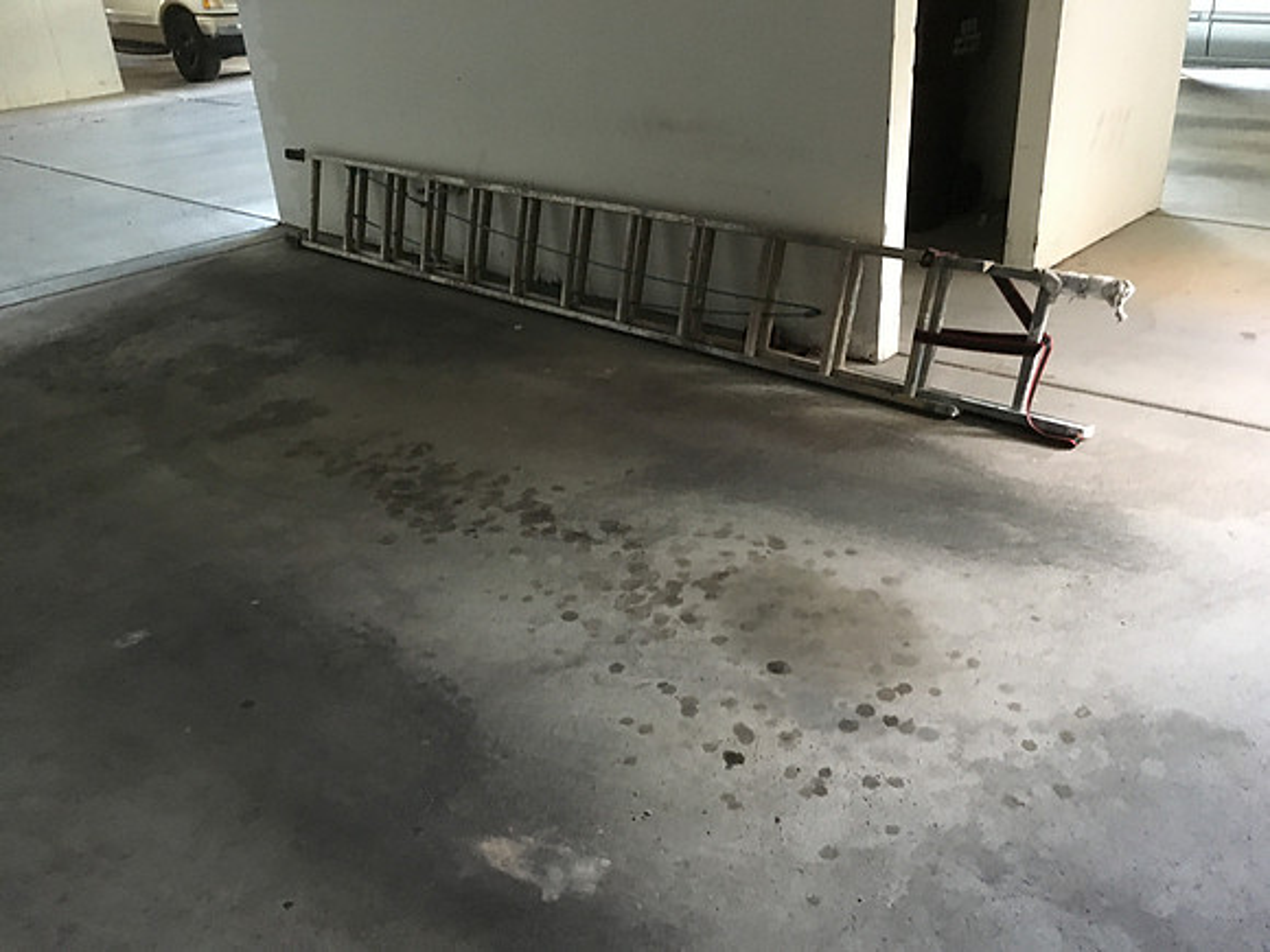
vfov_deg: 48.2
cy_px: 476
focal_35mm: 29
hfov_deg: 61.7
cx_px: 635
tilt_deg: -25.6
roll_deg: +2.7
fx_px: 1064
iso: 250
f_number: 2.2
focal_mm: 4.15
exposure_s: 1/15
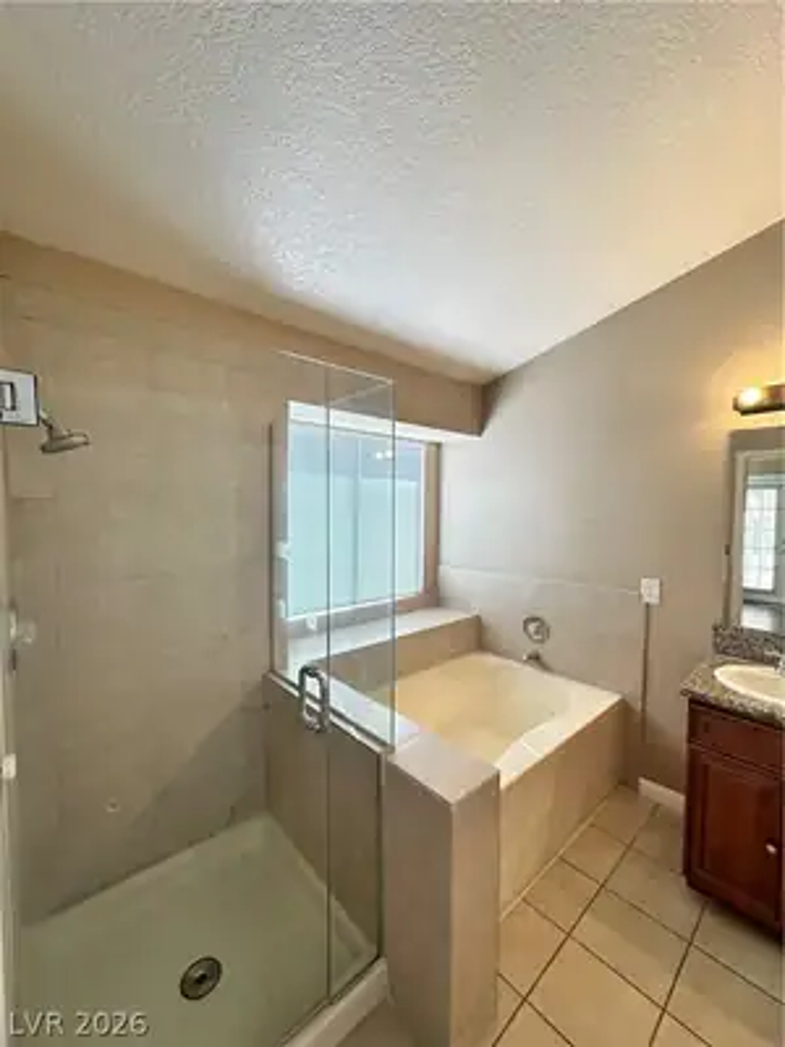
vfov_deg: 102.1
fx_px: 423
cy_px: 524
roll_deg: -0.4
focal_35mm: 14
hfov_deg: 85.7
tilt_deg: -2.5
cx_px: 392
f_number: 2.2
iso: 80
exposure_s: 1/120
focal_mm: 2.22
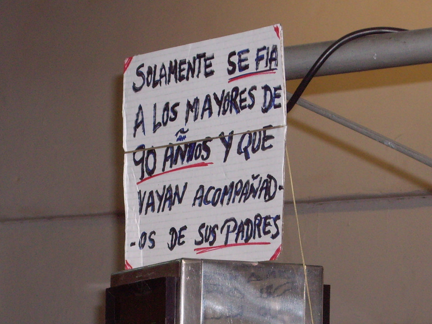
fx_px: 1859
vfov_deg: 10.0
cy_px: 155
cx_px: 217
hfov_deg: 13.3
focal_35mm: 149
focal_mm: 18.6
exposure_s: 1/125
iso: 200
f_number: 5.2
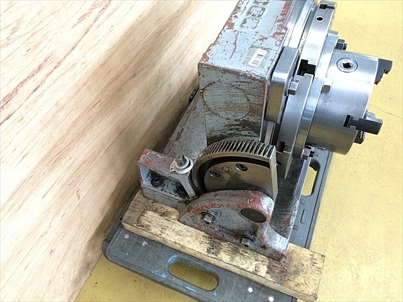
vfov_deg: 48.2
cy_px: 151
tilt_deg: -55.3
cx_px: 202
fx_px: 338
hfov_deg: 61.7
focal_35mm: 29
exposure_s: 1/30
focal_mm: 4.15
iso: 160
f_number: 2.2
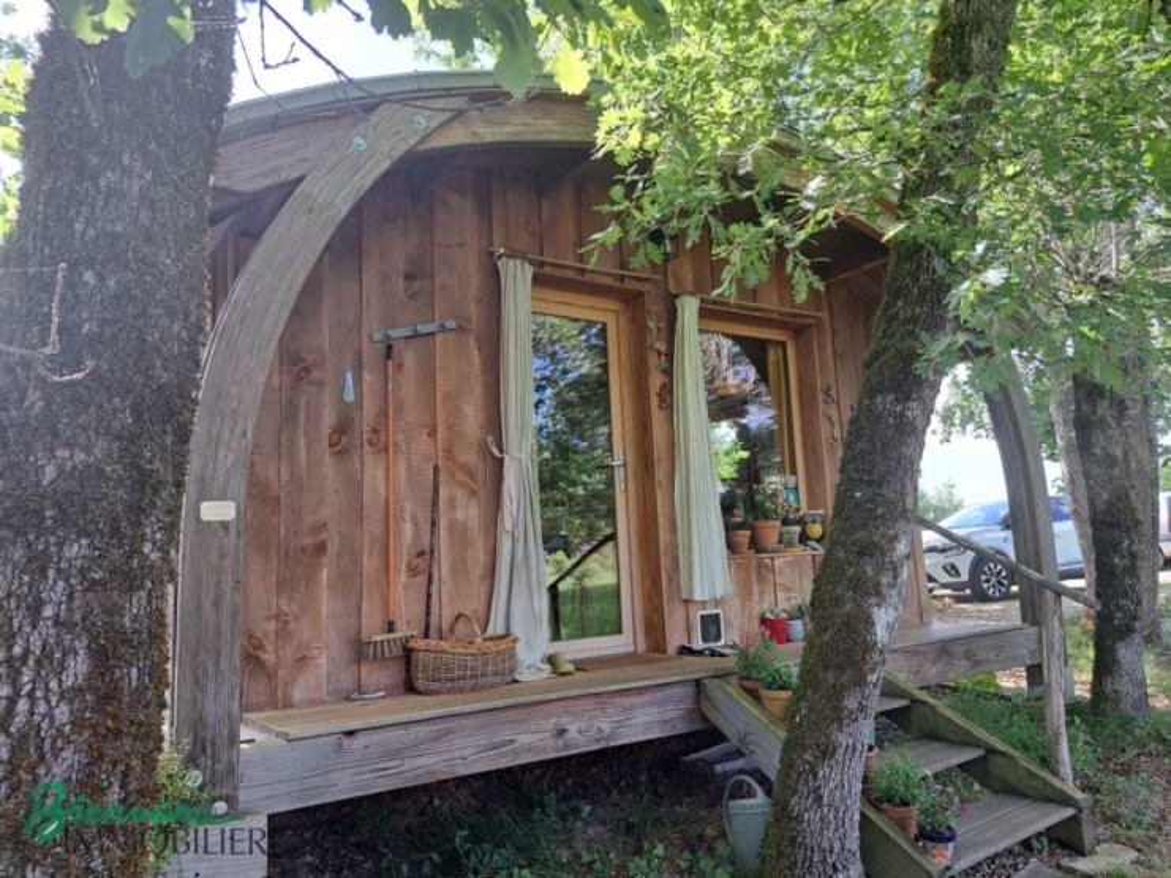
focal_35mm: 24
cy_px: 439
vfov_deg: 56.8
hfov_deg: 71.6
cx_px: 586
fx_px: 812
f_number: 1.8
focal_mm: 5.23
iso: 50
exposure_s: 1/100
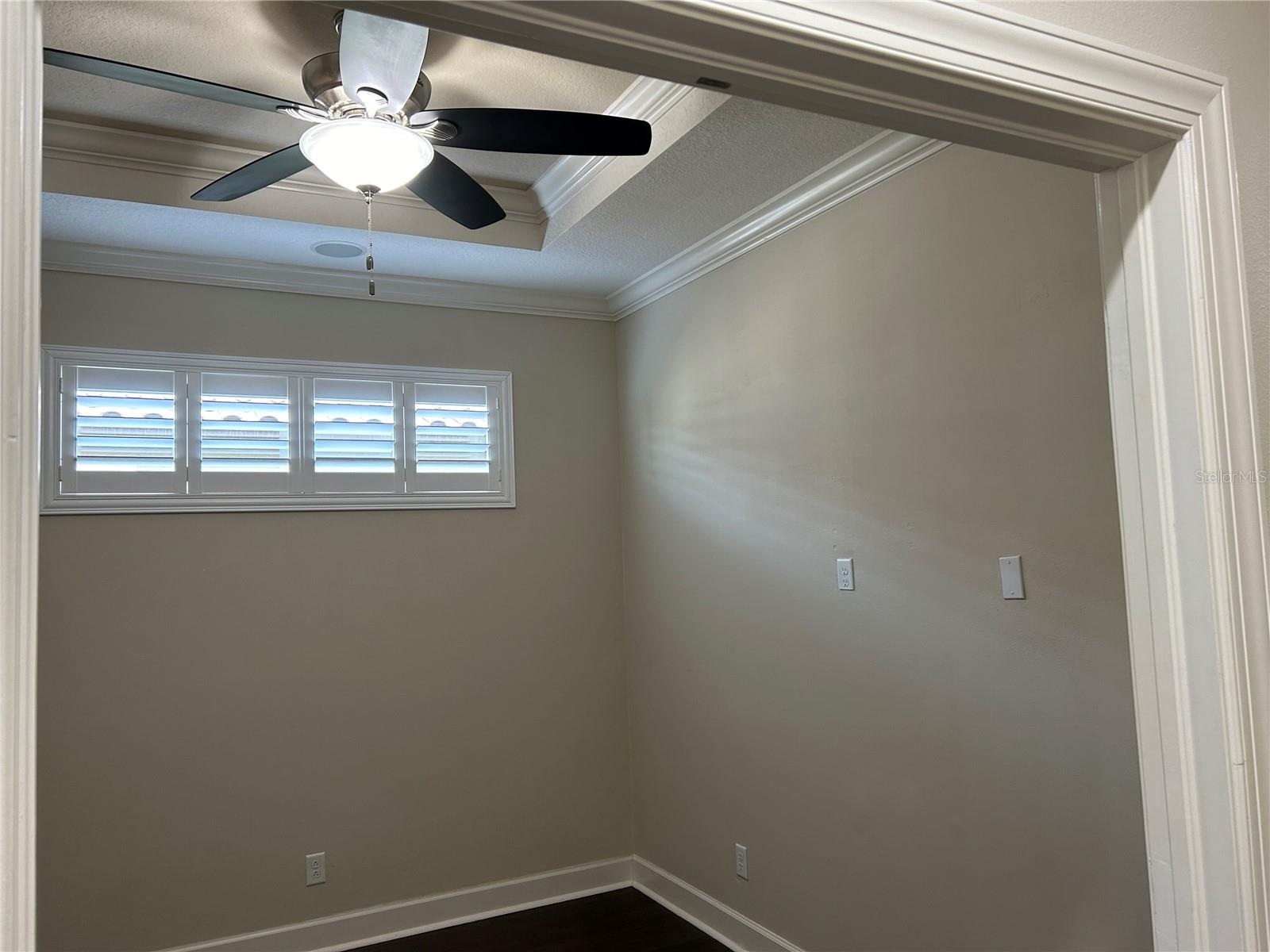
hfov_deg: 67.3
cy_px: 476
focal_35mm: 26
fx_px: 954
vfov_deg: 53.1
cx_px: 635
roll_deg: +2.2
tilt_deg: +3.9
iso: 100
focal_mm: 5.7
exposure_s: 1/60
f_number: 1.5
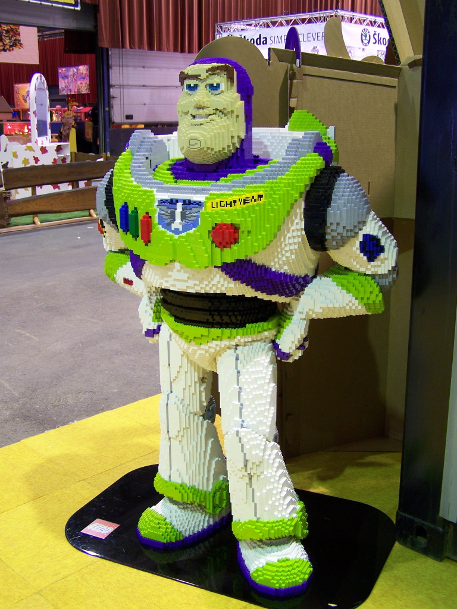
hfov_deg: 36.0
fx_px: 704
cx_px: 228
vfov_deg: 46.8
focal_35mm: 40
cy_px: 304
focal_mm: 6.7
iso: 80
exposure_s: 1/3
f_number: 2.8
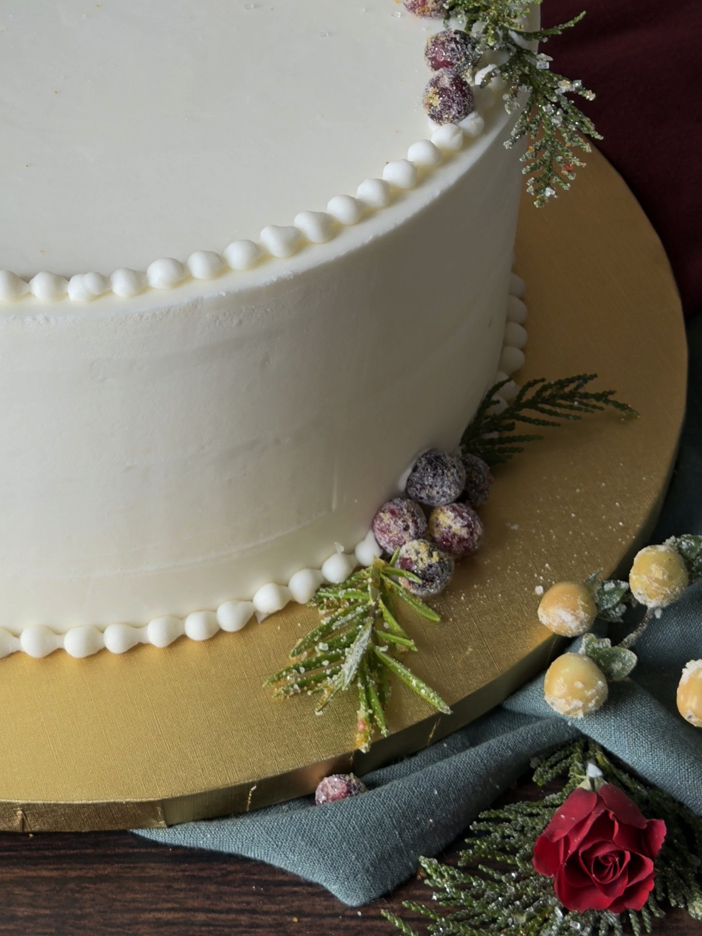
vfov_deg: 19.1
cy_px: 97
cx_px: 37
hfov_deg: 14.5
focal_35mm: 101
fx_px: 2731
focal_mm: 6.8
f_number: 1.8
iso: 125
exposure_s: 1/60
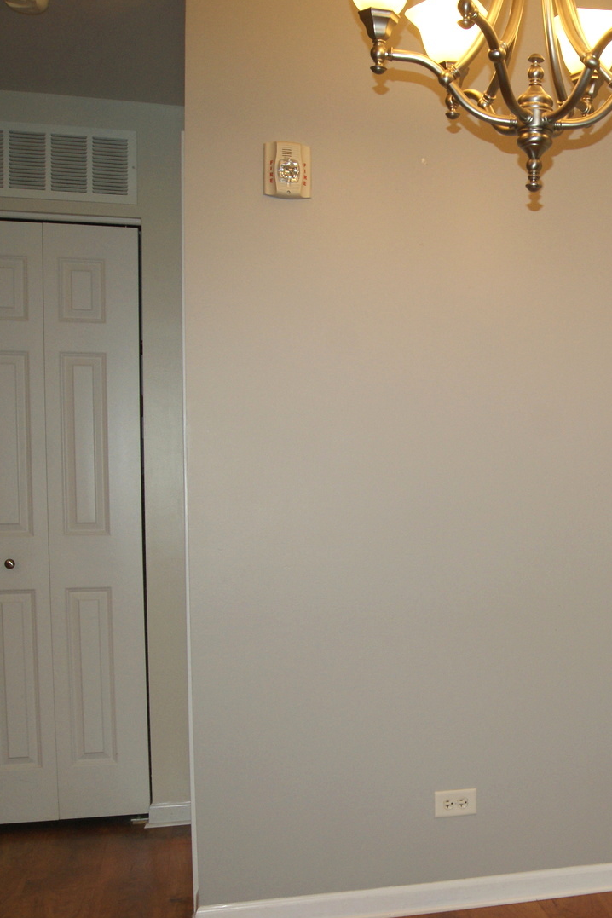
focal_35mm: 45
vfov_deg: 43.6
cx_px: 633
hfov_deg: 27.8
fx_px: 1147
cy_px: 459
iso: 400
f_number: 5.6
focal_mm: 20
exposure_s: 1/60
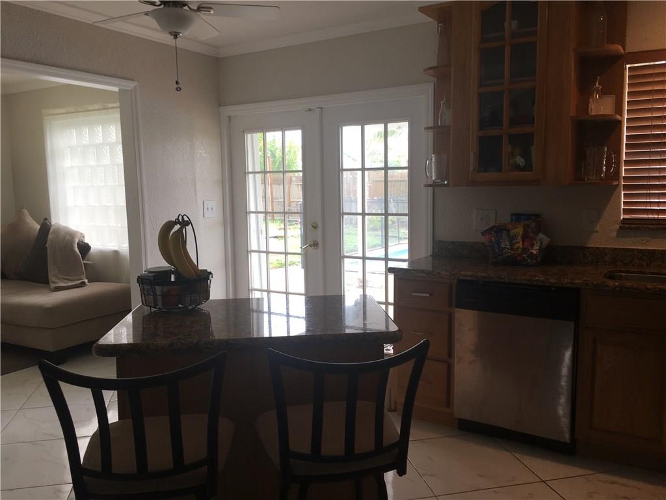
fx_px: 558
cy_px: 250
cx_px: 333
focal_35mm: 29
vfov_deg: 48.2
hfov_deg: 61.7
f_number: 2.2
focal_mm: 4.15
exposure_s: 1/50
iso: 25
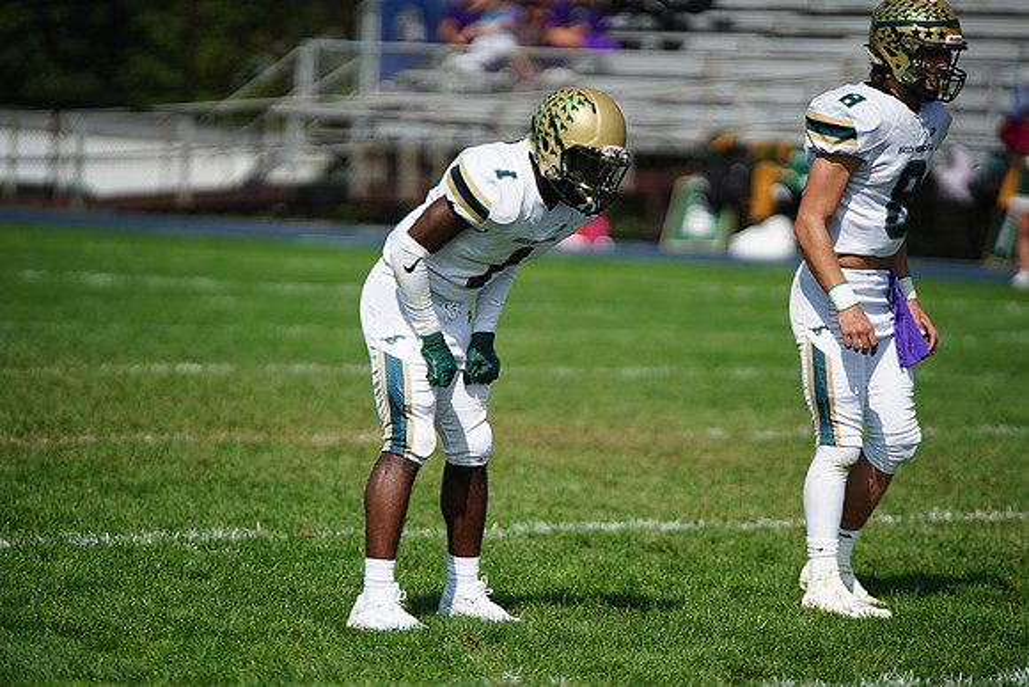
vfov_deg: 4.6
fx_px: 8577
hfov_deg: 6.9
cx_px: 514
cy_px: 344
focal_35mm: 300
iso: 400
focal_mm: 300
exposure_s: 1/8000
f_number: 2.8
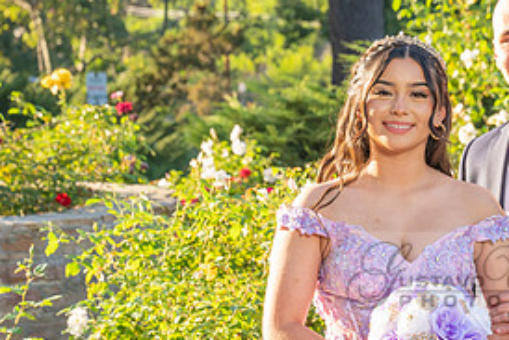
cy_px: 276
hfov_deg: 16.1
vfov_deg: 10.9
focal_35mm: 125
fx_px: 1768
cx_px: 492
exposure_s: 1/200
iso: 200
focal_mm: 59
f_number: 5.6
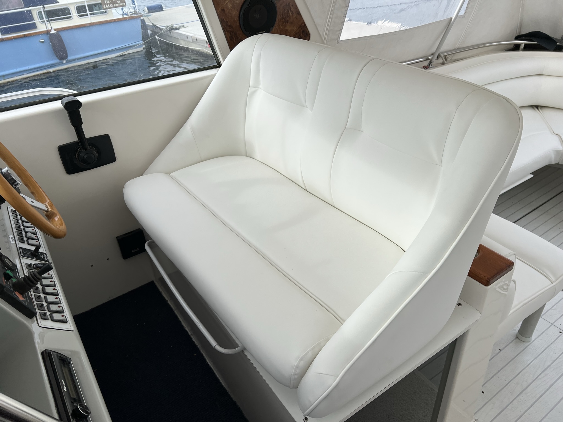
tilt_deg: -30.9
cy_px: 211
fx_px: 423
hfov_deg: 67.3
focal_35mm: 26
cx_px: 282
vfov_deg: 53.1
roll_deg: +5.9
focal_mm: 5.7
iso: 50
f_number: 1.5
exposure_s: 1/2353
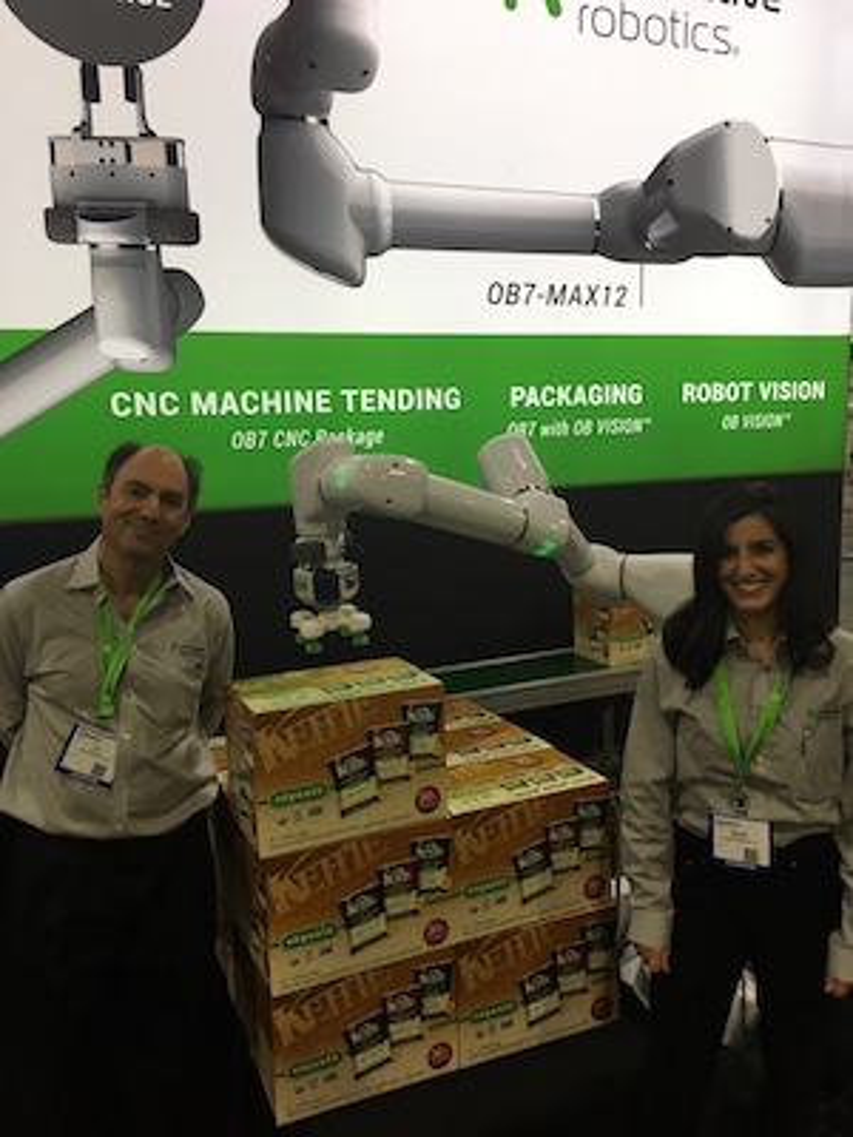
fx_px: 953
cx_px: 426
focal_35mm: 29
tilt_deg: -6.7
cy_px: 568
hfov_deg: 48.2
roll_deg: +3.0
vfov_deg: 61.7
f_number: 2.2
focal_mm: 4.15
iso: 32
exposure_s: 1/30
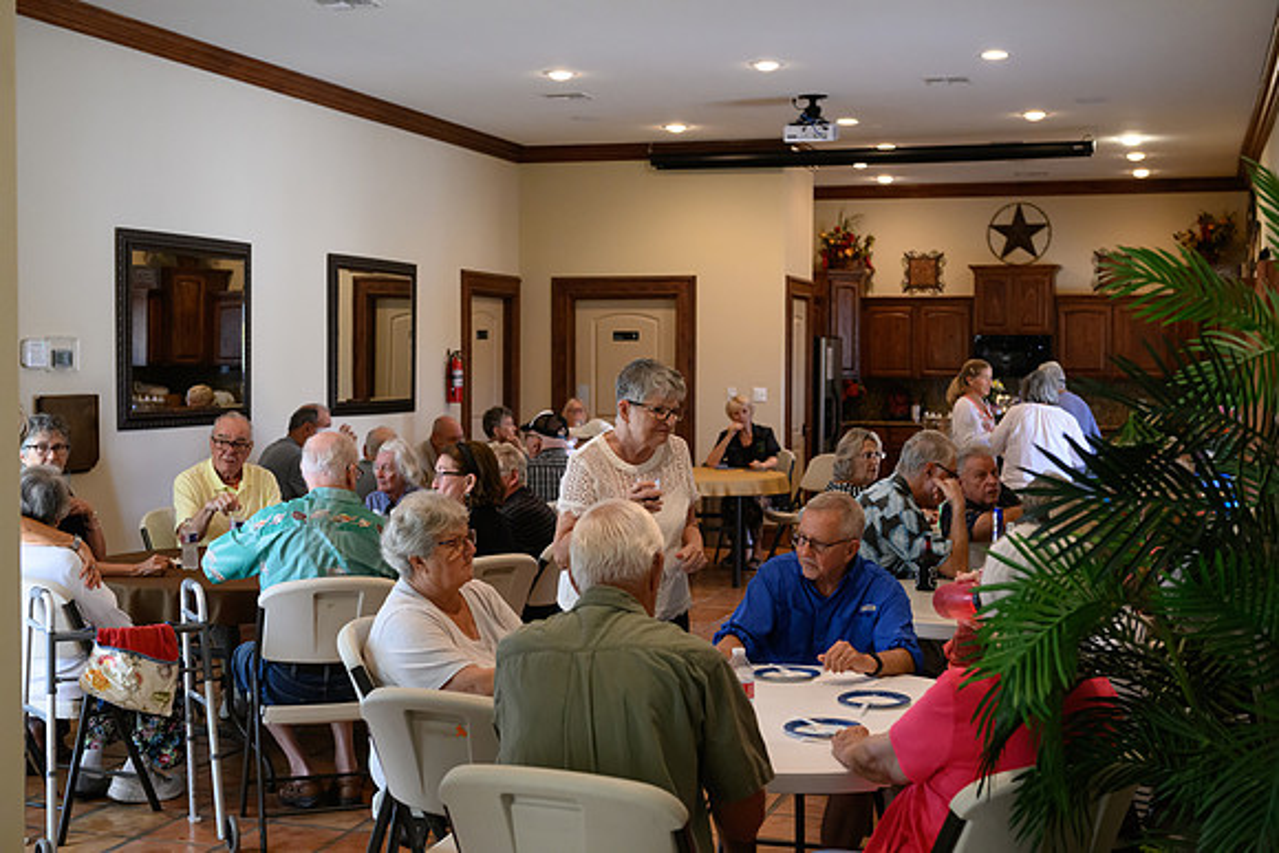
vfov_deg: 28.1
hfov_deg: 41.1
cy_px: 426
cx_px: 640
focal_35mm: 48
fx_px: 1706
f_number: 4
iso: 5600
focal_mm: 48
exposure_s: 1/200
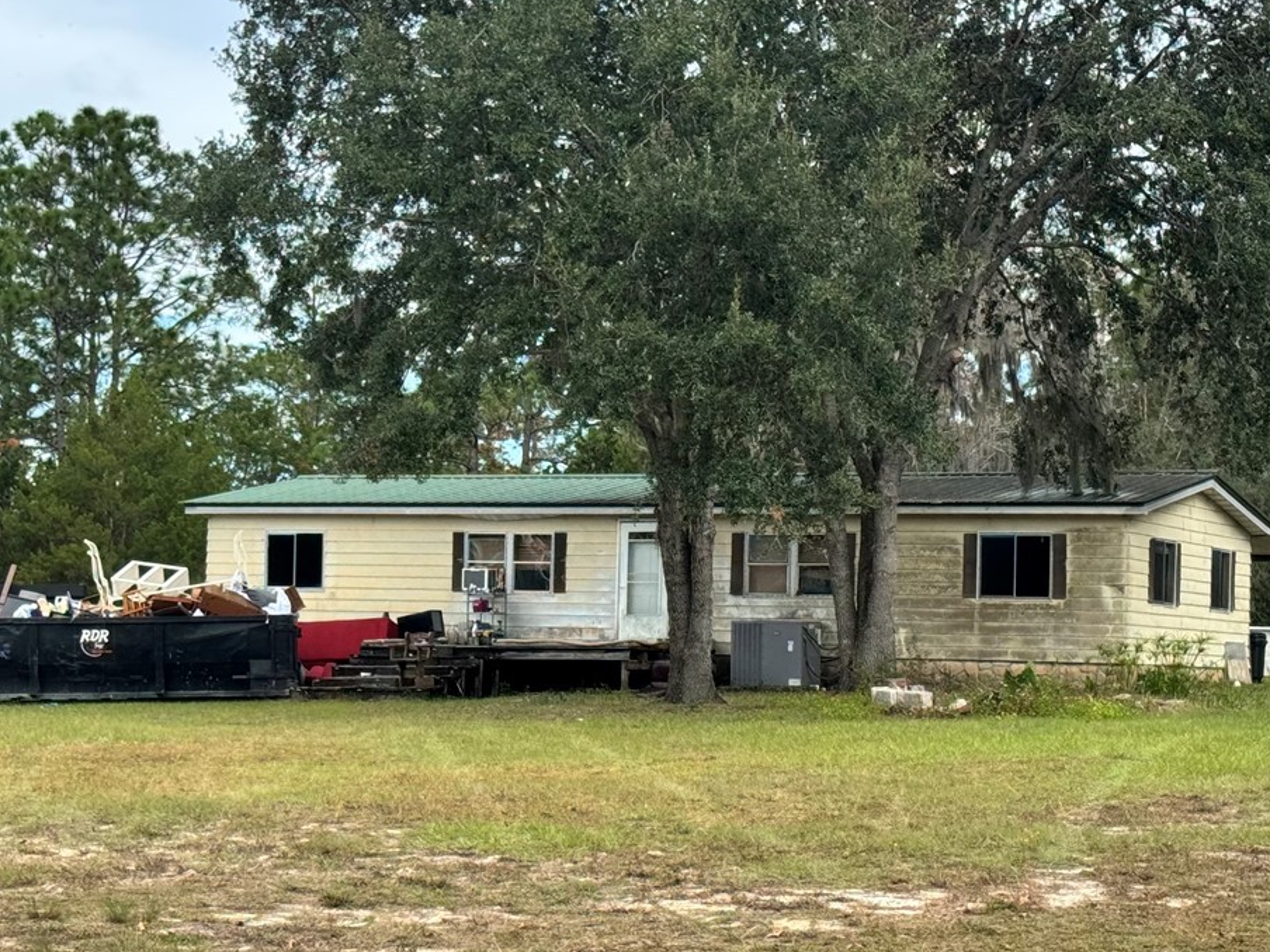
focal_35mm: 85
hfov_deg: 23.0
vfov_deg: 17.4
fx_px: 3119
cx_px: 604
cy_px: 560
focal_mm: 6.76
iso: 64
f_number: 1.78
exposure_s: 1/1637
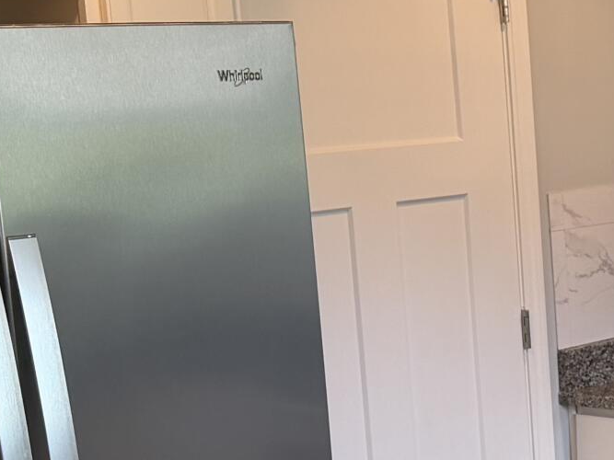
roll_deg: +2.1
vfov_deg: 13.6
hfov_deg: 16.7
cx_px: 888
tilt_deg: -10.2
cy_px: 376
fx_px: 1915
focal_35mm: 108
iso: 125
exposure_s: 1/60
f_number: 1.78
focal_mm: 6.76
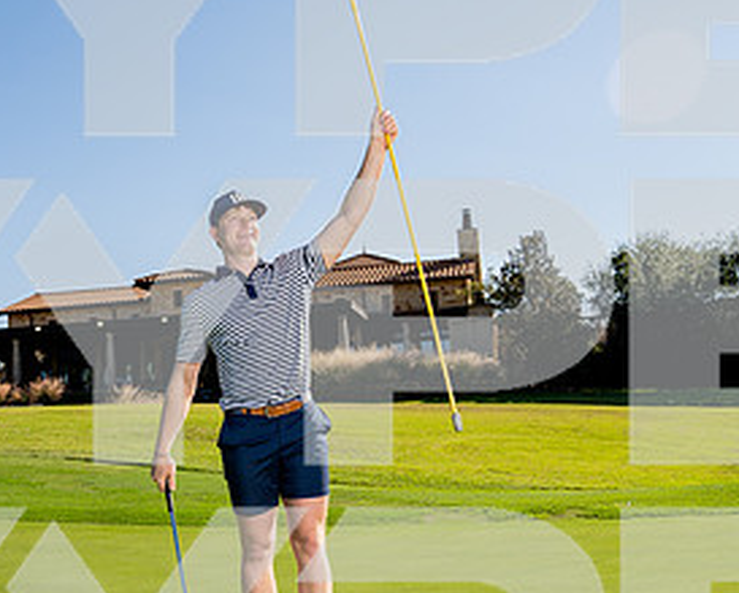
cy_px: 343
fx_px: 1117
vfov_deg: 29.7
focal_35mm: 51
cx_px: 296
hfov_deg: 36.5
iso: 100
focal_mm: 24
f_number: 4
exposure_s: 1/1000
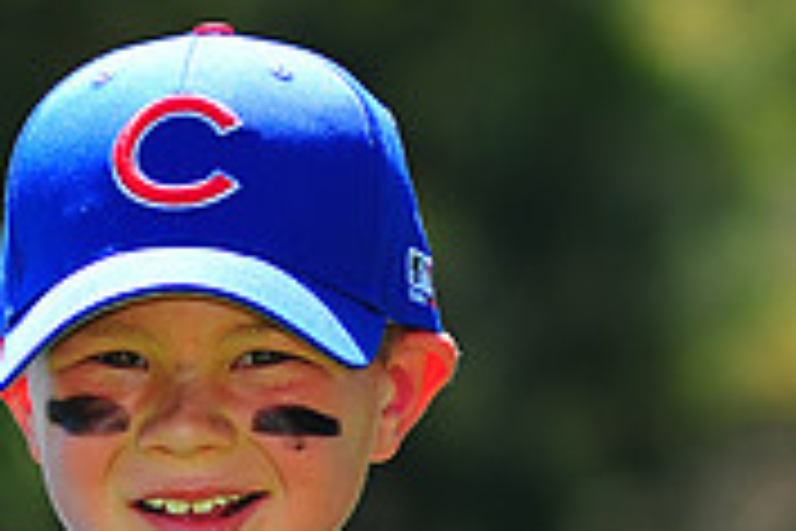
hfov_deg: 3.5
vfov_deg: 2.3
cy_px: 666
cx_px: 252
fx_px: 13067
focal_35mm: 591
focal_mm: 180
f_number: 5
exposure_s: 1/500
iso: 200
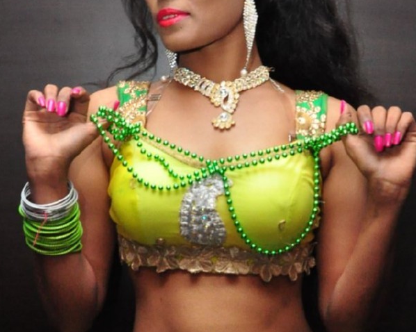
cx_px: 274
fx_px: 1046
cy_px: 348
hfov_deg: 22.4
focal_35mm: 85
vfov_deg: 17.5
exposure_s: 1/125
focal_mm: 24
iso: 2000
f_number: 5.6
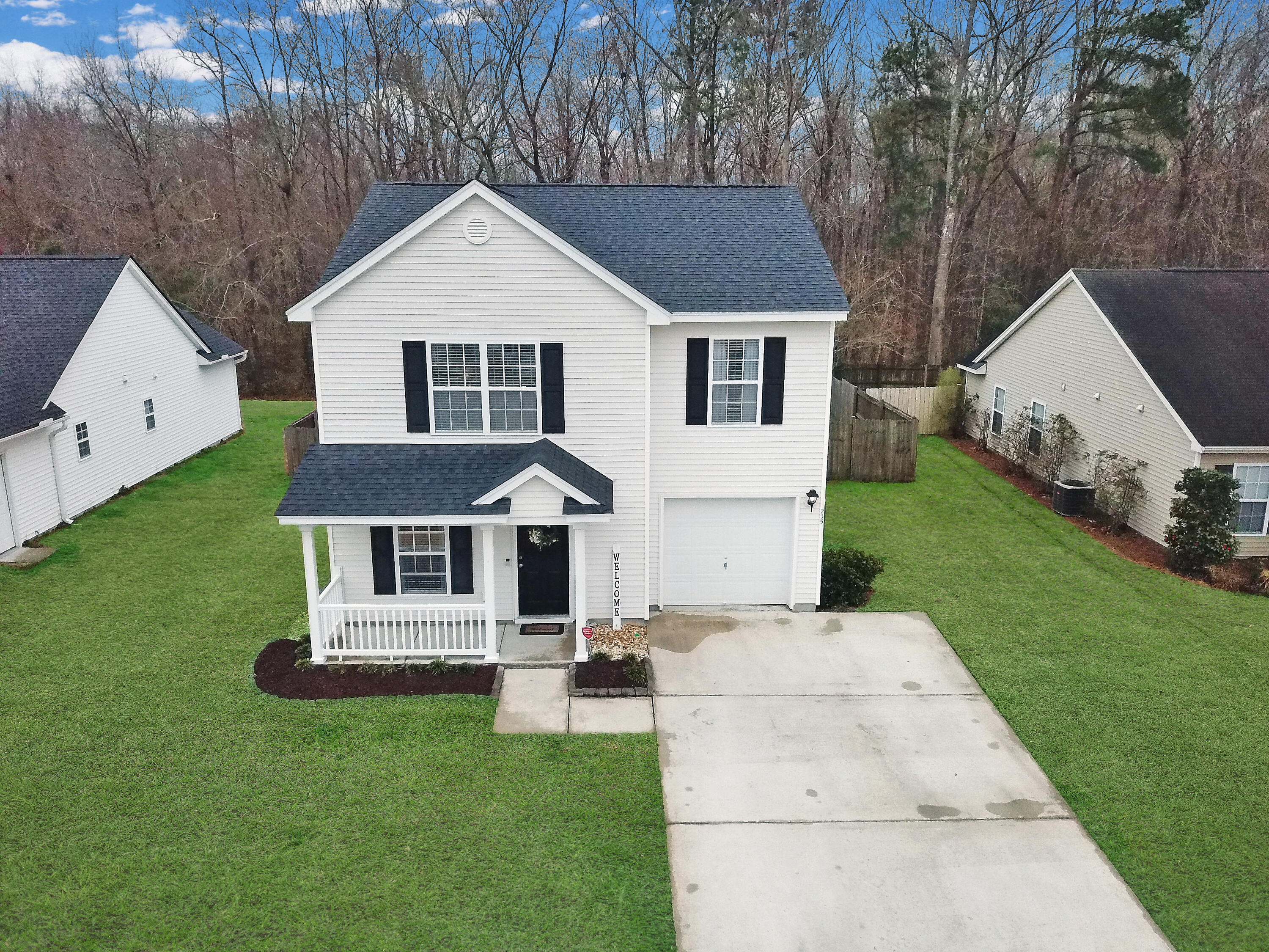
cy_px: 476
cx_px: 634
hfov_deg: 67.3
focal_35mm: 26
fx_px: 953
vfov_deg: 53.1
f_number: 2.2
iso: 1600
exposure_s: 1/8000
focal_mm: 4.73
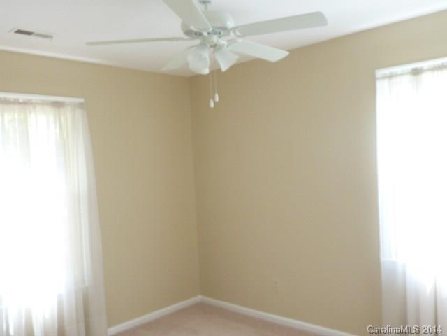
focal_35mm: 32
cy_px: 168
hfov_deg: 56.8
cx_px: 224
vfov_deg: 44.2
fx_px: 413
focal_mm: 4.1
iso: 160
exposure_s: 1/30
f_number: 3.3
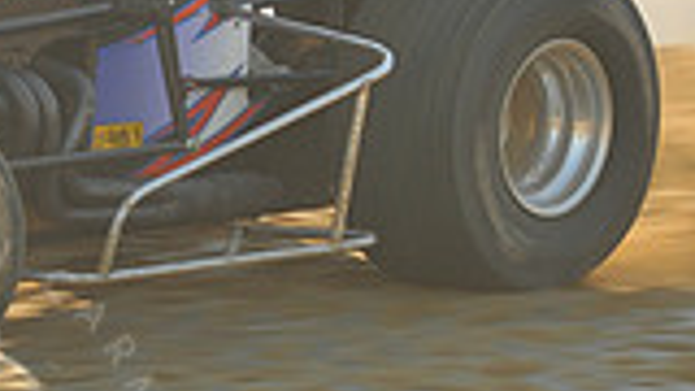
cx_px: -91
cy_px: 83
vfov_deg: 1.8
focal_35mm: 683
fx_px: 12587
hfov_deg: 3.2
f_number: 9
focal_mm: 180
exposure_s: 1/320
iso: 400
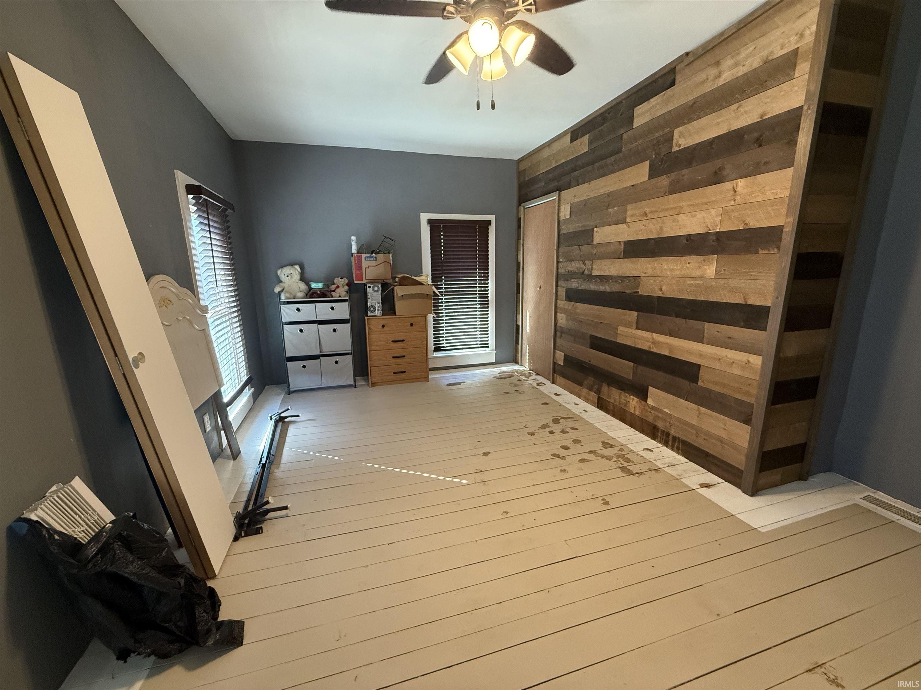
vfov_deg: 85.7
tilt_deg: -11.3
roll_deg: +1.3
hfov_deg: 102.1
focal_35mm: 14
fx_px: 372
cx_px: 460
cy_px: 345
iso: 640
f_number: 2.2
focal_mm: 2.22
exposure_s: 1/120
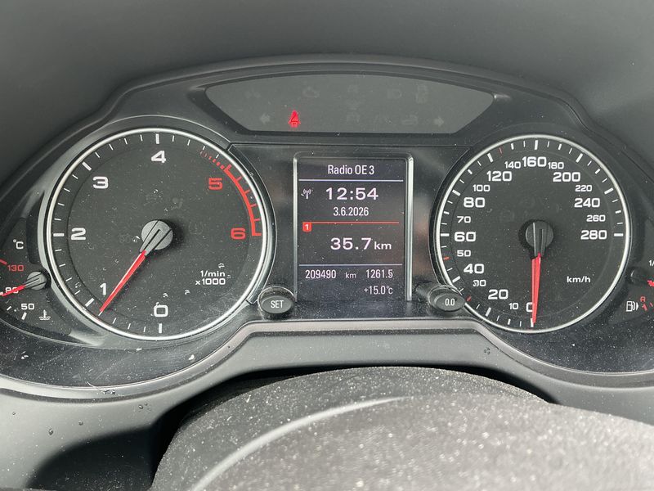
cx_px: 327
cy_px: 246
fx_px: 529
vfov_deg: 49.7
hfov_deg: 63.4
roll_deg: -2.7
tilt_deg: -27.1
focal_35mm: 28
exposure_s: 1/73
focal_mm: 3
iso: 64
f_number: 1.8
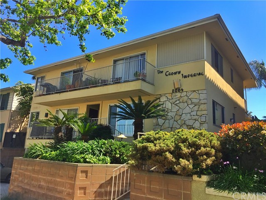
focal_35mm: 29
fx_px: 223
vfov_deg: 48.2
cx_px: 133
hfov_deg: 61.7
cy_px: 100
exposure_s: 1/942
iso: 32
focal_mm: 4.15
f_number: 2.2
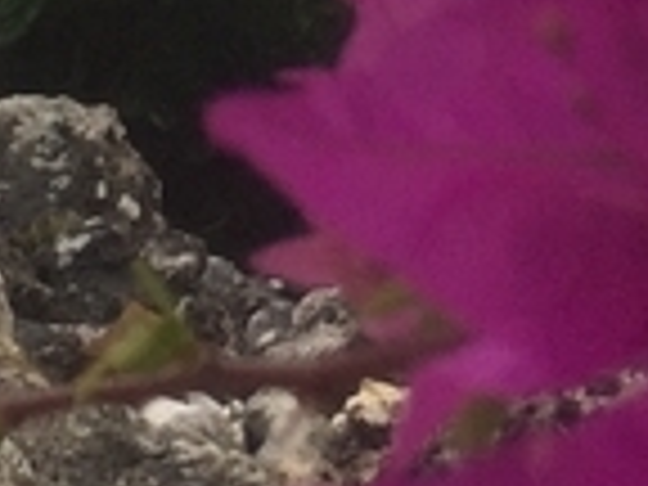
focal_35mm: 206
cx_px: 567
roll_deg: -2.0
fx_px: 3856
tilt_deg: +8.9
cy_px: -824
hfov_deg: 9.6
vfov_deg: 6.7
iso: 32
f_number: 2.2
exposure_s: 1/534
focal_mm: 4.15
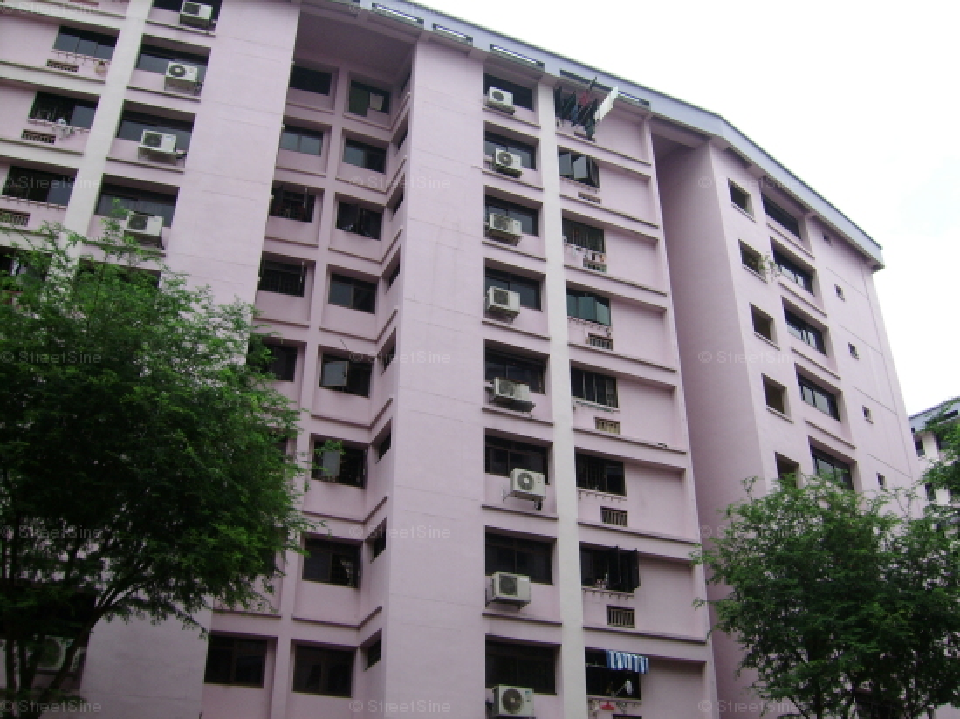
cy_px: 360
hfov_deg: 52.6
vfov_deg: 40.7
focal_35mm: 35
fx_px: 970
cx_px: 480
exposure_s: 1/250
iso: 50
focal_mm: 5.95
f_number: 5.8
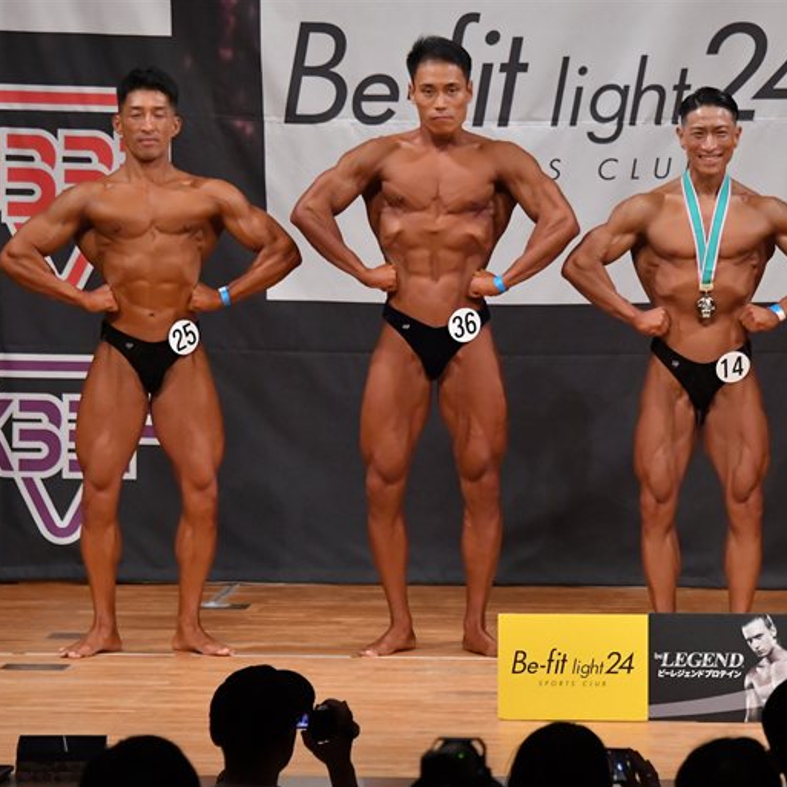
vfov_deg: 5.7
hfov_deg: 5.7
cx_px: 404
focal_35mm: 308
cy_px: 394
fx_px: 7922
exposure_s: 1/400
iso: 6400
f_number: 5.6
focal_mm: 160
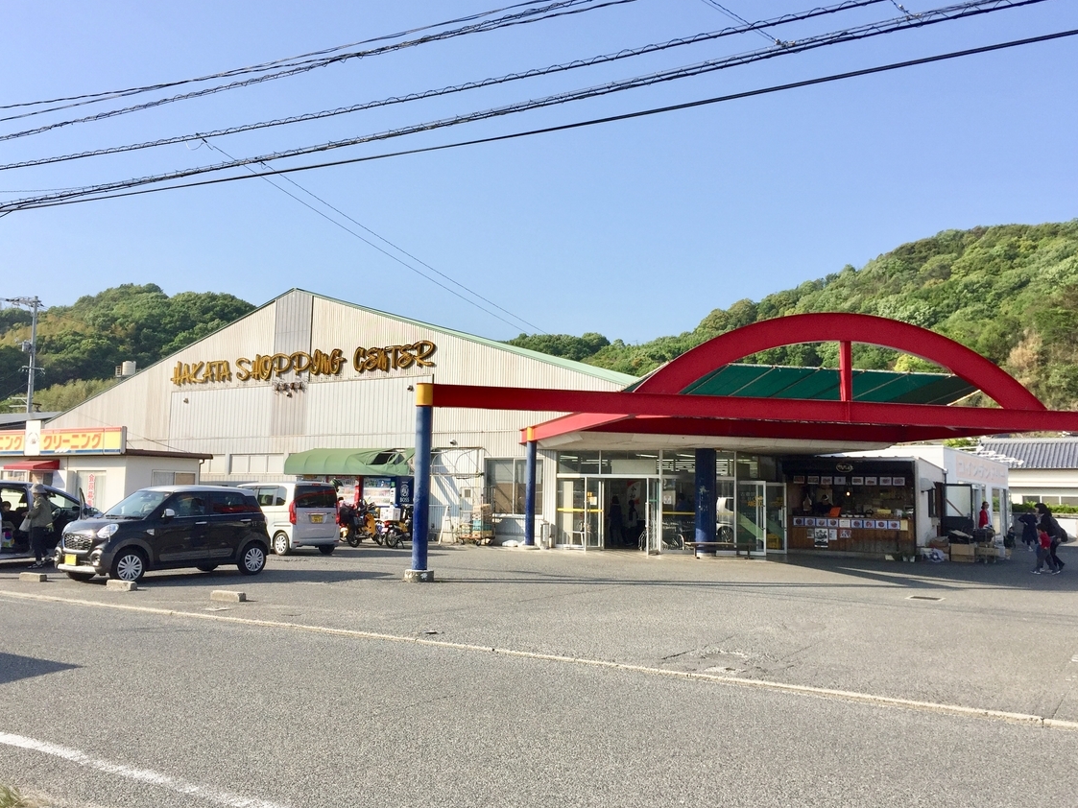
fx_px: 965
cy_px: 410
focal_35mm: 31
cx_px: 539
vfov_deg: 45.4
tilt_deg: +4.2
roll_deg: -1.7
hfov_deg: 58.4
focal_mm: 4.15
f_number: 2.2
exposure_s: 1/1799
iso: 32
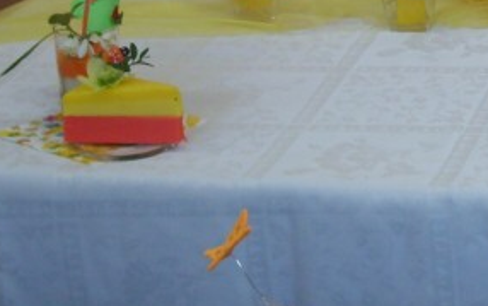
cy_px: -48
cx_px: 589
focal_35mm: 154
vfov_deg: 8.4
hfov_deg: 13.2
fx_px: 2049
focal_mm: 8.7
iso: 93
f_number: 3.3
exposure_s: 1/45
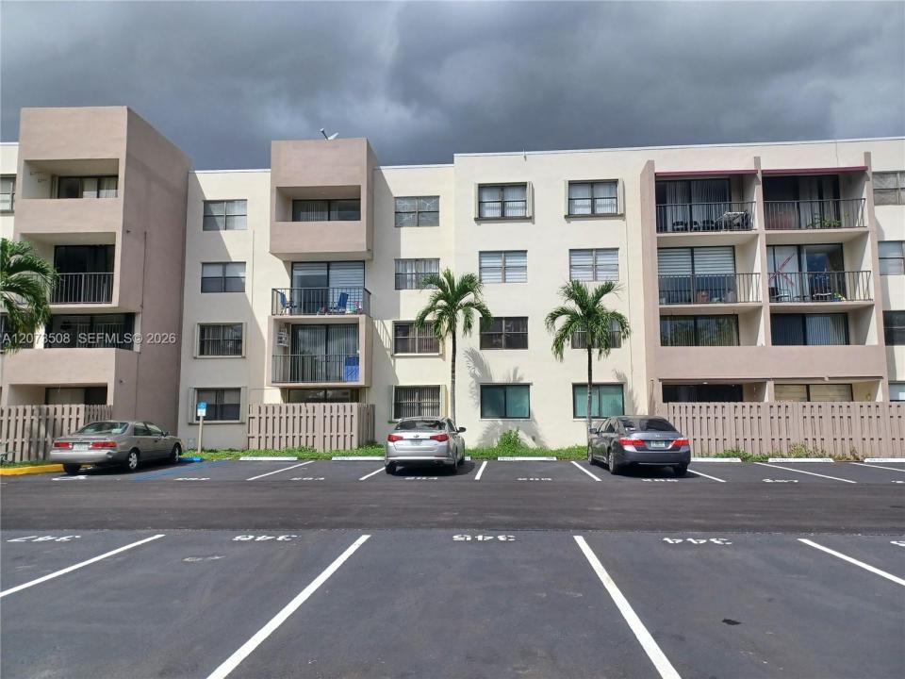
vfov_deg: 54.9
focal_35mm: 25
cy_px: 340
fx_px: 654
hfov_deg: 69.4
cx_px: 452
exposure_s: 1/482
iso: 32
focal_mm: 4.6
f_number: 1.8
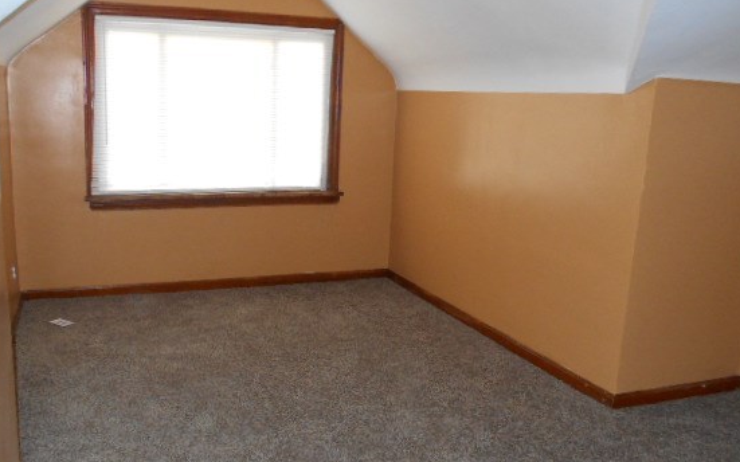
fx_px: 645
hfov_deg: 59.4
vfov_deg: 39.4
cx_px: 318
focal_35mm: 32
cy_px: 250
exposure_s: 1/25
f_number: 3.2
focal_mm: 4.6
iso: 280
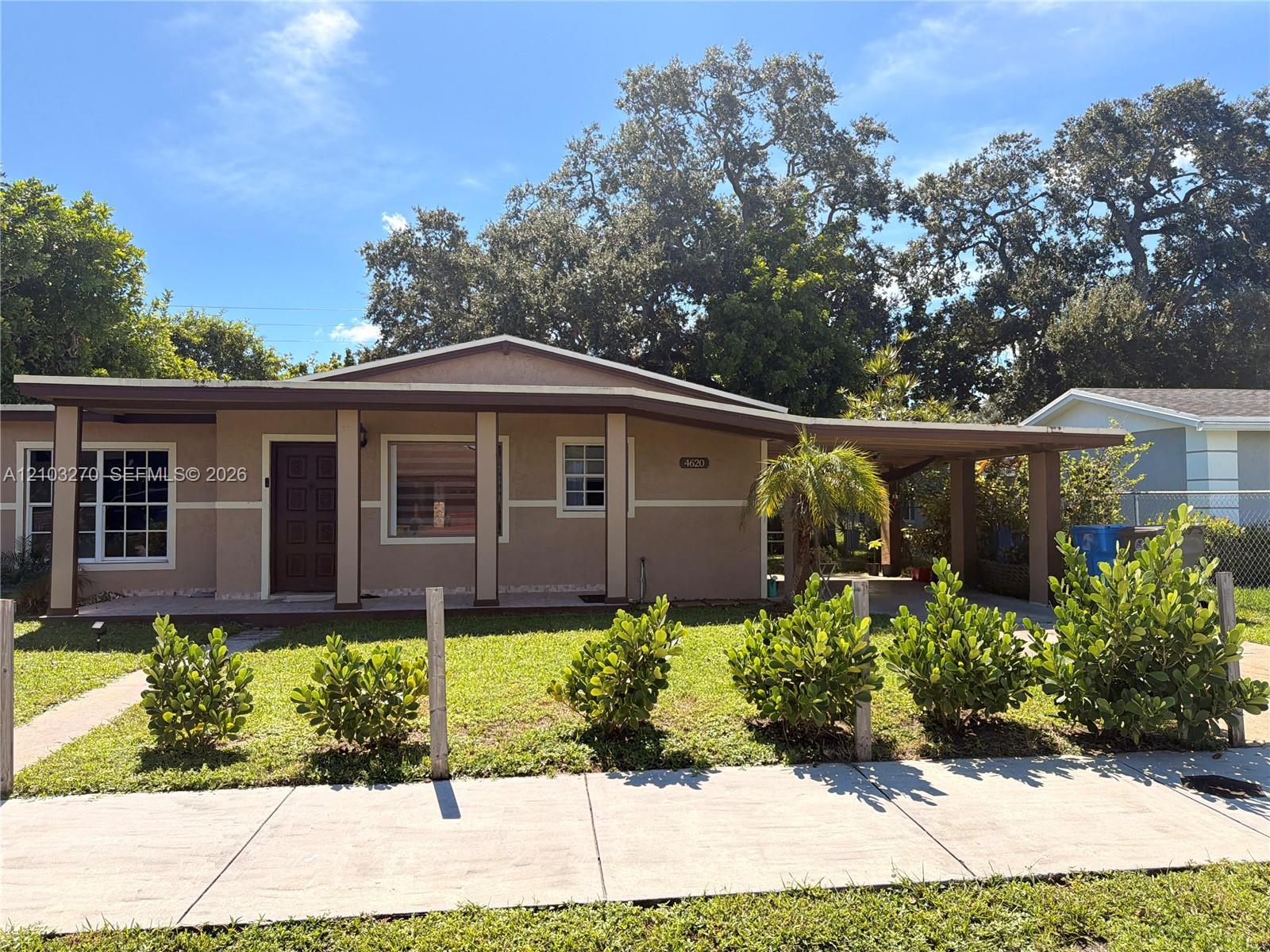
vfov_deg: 56.8
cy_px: 476
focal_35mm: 24
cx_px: 635
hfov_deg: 71.6
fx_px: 881
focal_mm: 6.76
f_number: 1.78
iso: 80
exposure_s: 1/3279
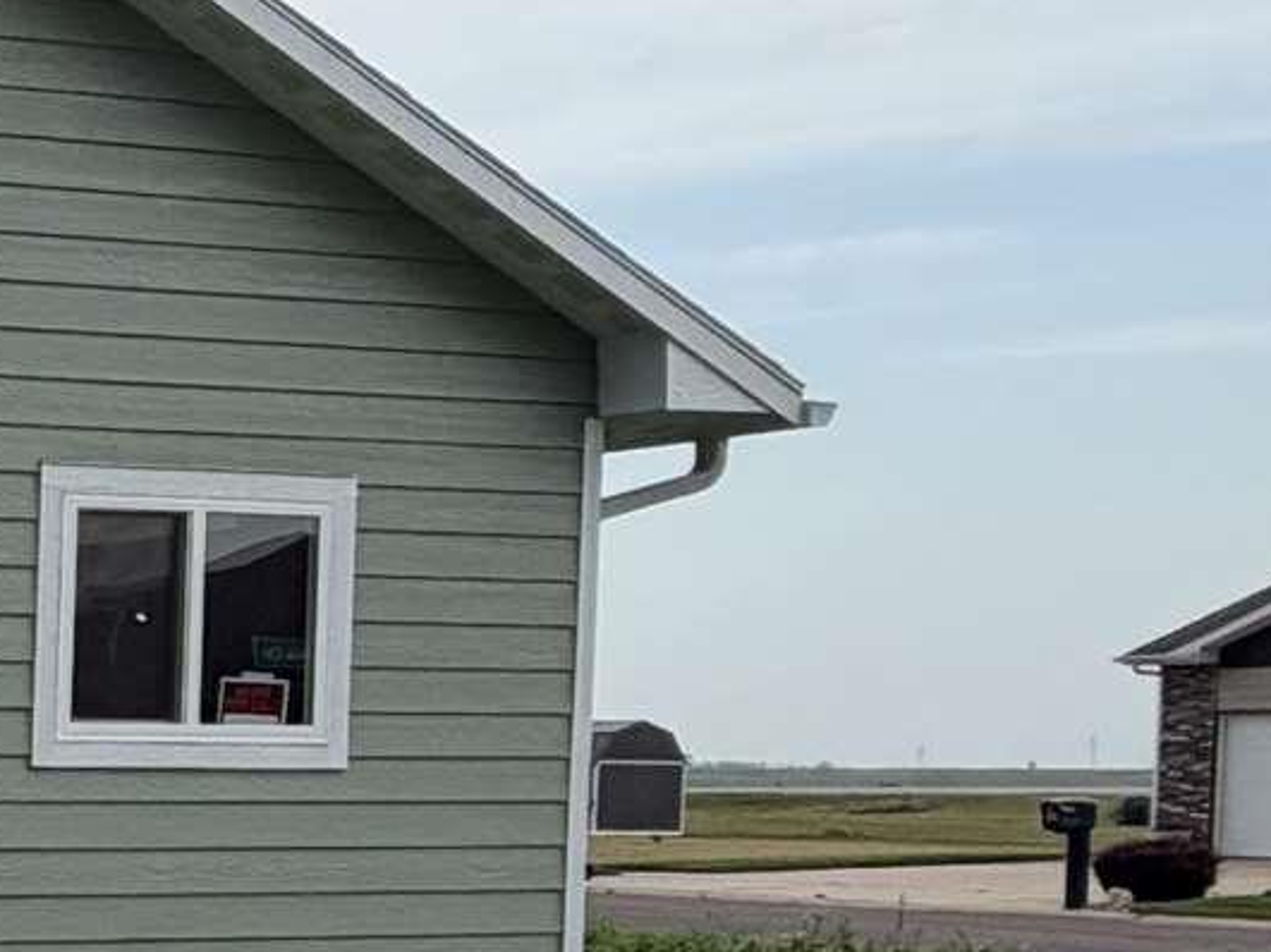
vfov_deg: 17.7
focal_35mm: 81
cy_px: 971
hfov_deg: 18.1
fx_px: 2973
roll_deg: -0.2
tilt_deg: -4.0
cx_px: -1127
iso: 40
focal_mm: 2.22
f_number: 2.2
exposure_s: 1/734
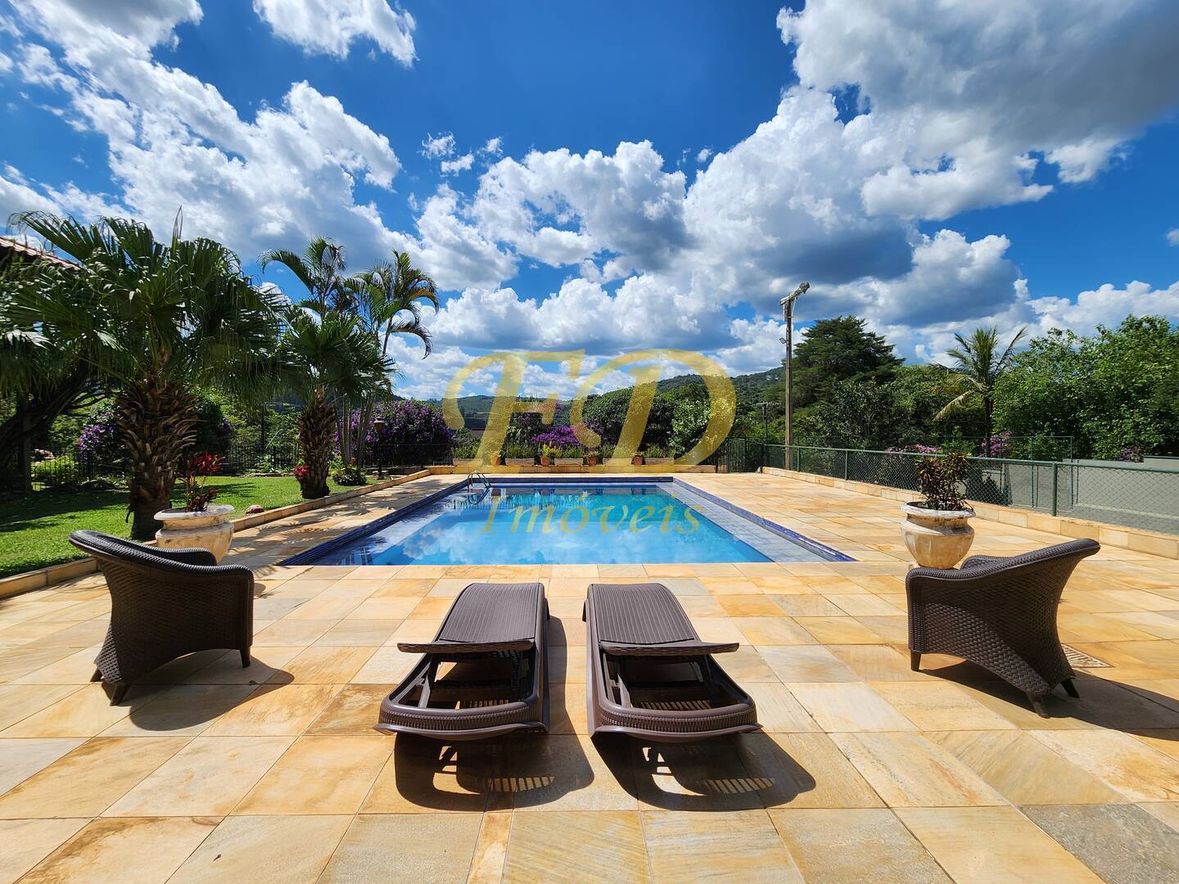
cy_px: 442
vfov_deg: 89.9
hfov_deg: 106.2
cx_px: 590
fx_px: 443
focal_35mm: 13
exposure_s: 1/3559
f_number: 2.2
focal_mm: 2.2
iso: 50
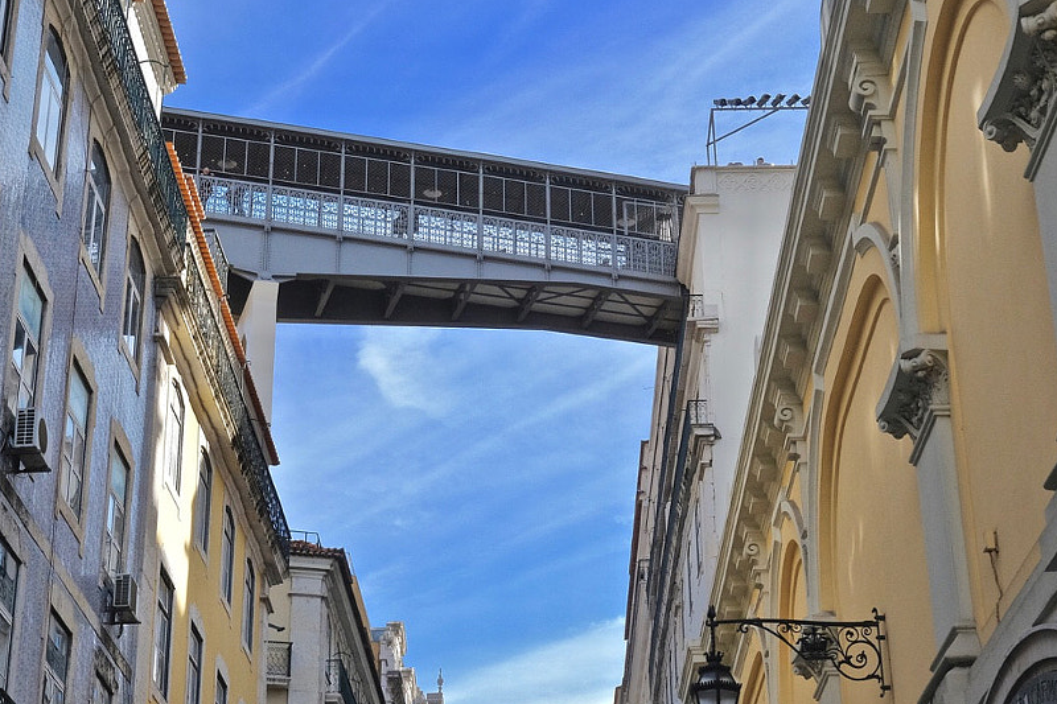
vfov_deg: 19.4
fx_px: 2055
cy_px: 338
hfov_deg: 28.8
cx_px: 547
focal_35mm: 70
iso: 1000
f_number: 11
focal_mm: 23
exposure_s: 1/500
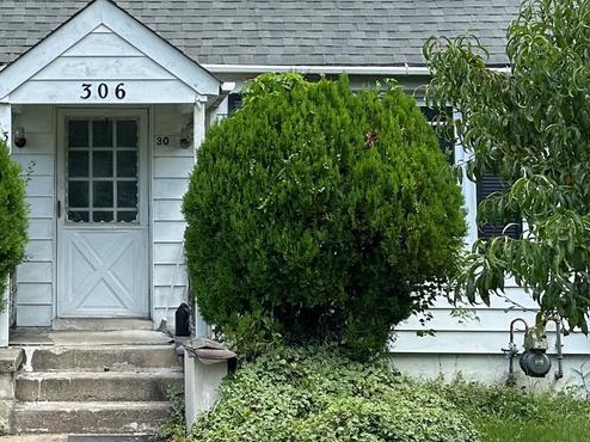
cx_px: 104
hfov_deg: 27.2
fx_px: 1193
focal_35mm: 70
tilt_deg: +4.5
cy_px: 129
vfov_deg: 20.9
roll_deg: -0.1
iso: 80
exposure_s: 1/1845
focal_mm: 6.86
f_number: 1.78
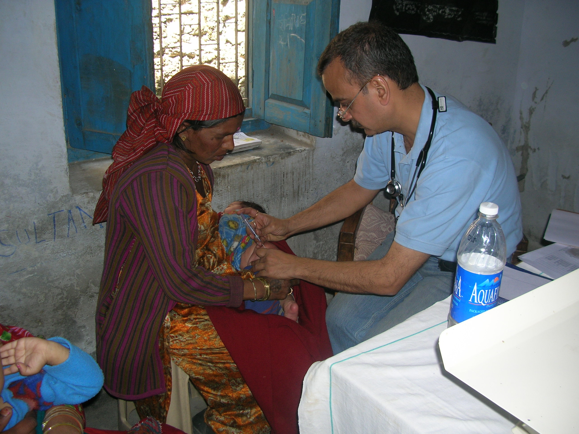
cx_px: 290
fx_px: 585
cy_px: 217
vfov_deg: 40.7
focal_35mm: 35
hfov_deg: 52.6
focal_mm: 5.8
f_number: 2.8
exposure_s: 1/60.1
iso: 50
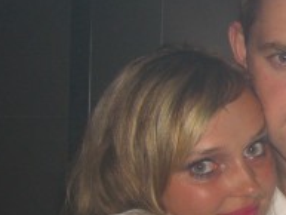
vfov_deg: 12.5
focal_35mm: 118
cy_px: 176
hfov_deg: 15.4
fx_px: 976
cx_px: 425
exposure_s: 1/60
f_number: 2.8
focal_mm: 7.9
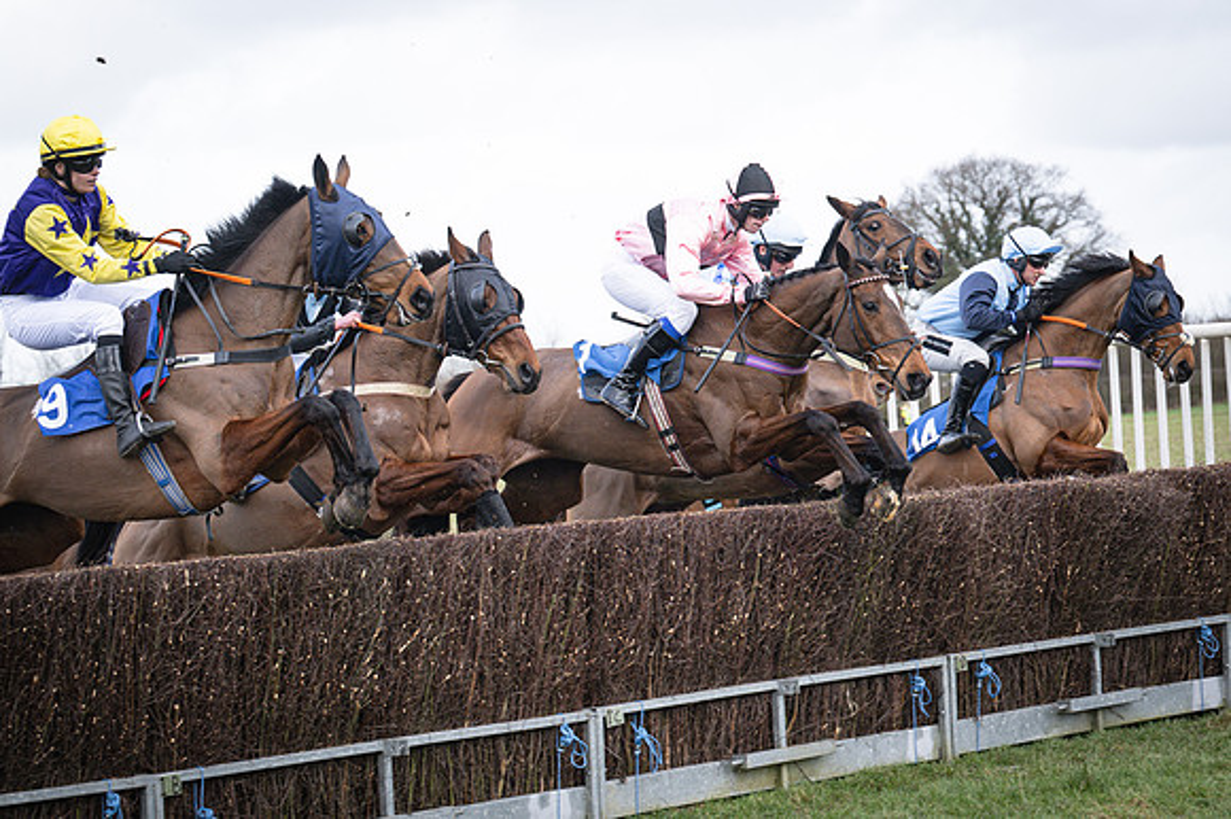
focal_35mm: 110
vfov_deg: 12.5
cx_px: 642
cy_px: 408
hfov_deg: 18.7
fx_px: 3746
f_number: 4
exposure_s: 1/1250
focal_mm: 70
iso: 400
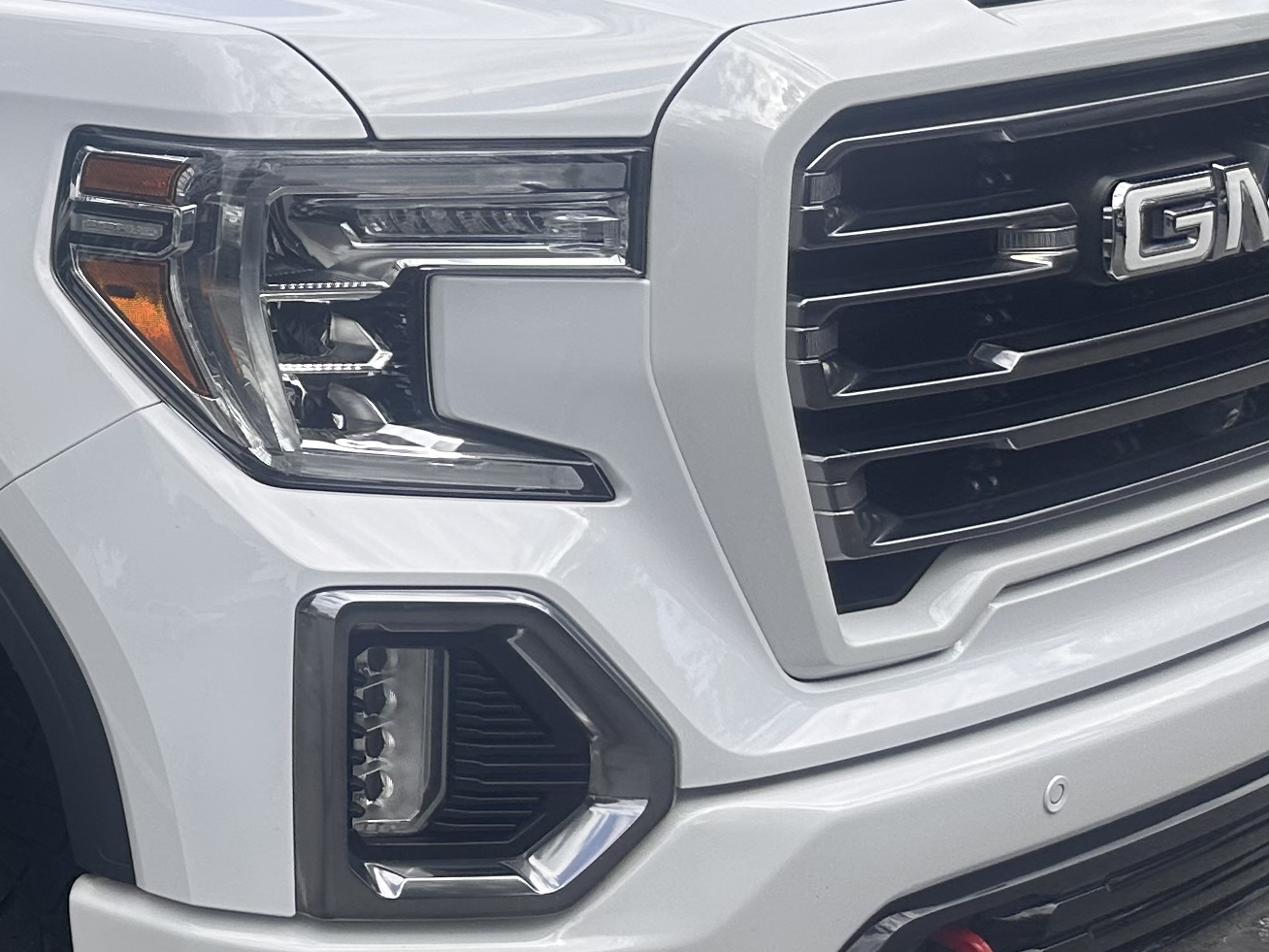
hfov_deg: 22.4
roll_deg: +2.1
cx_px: -546
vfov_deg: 19.9
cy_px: 490
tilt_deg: -11.9
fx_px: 2713
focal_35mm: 74
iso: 80
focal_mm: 6.86
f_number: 1.78
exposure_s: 1/2299
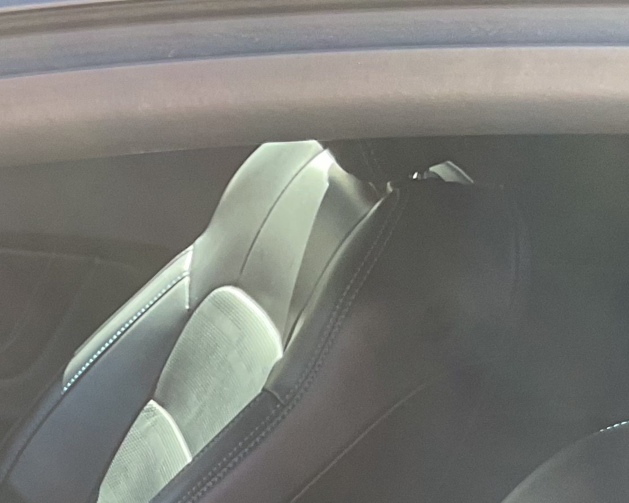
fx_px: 1899
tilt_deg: -31.0
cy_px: 798
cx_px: -134
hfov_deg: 17.9
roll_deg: +2.6
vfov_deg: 14.0
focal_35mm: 102
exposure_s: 1/120
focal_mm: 3
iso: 25
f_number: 1.8
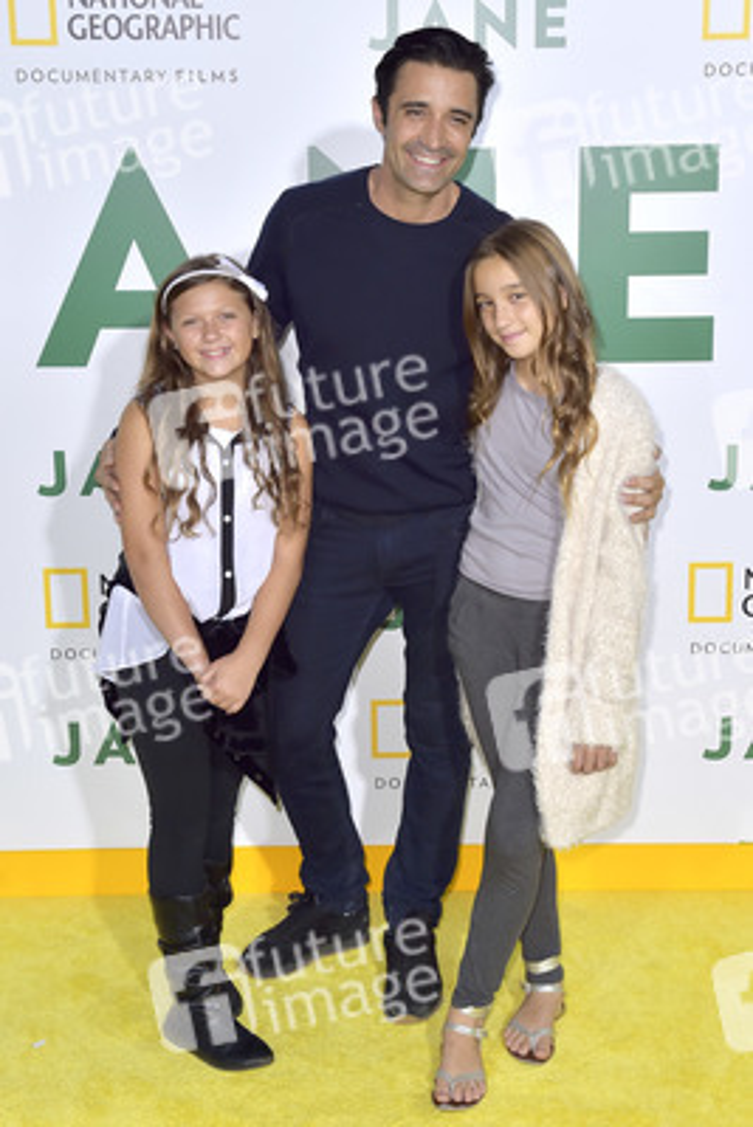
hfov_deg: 28.1
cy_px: 564
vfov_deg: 41.1
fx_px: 1505
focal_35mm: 48
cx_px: 376
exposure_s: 1/320
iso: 500
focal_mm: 48
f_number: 6.3
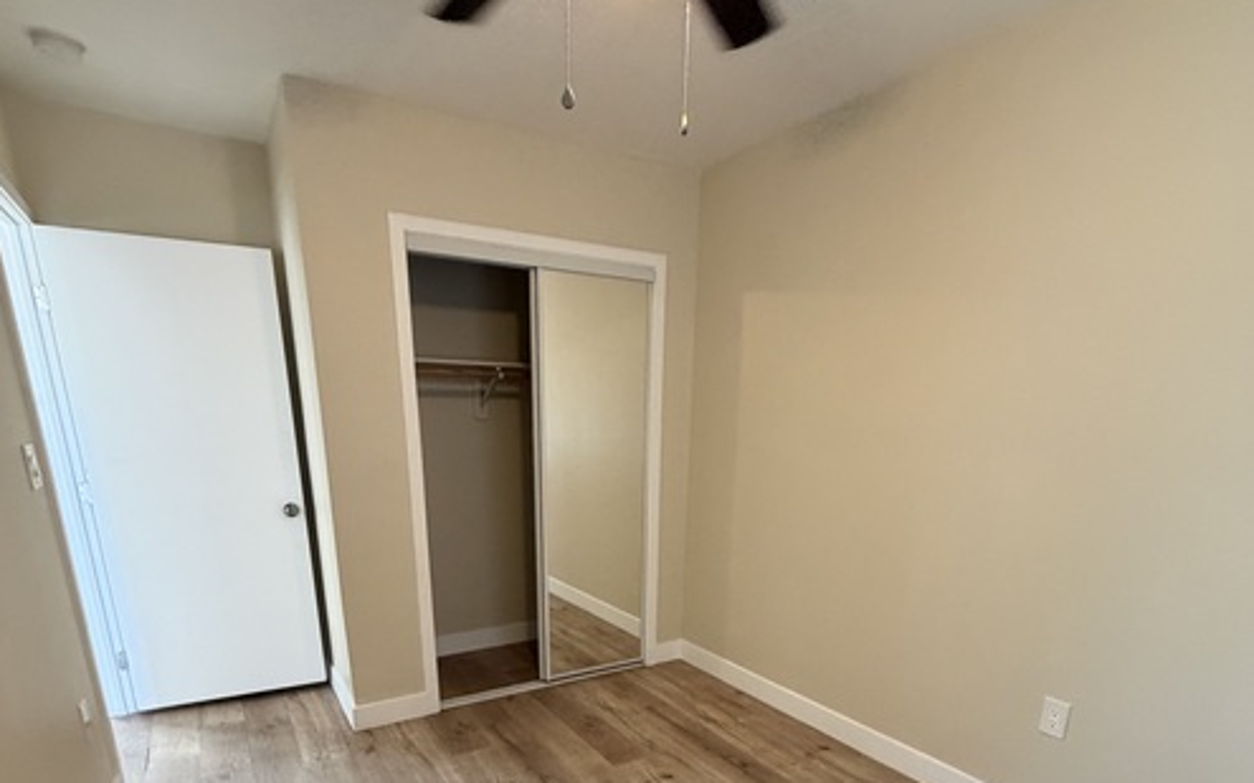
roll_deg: -0.2
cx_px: 626
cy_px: 625
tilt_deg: -14.5
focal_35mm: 20
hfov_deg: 85.1
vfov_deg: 55.5
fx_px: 683
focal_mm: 2.22
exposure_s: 1/60
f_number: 2.2
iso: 400
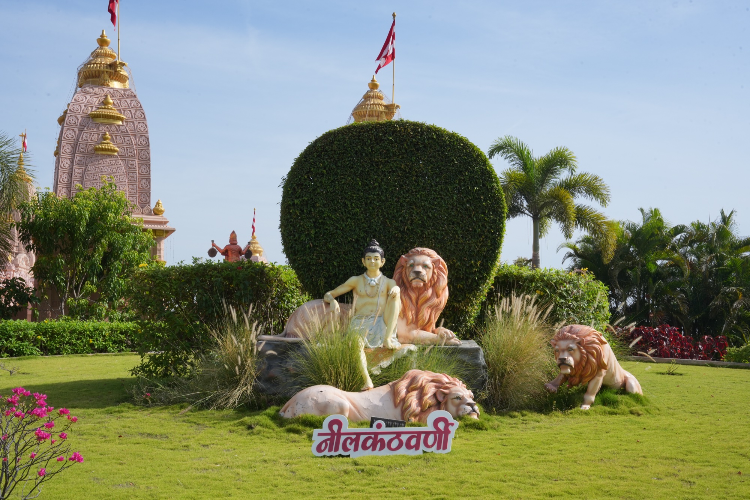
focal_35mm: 48
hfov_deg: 41.1
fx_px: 1000
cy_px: 250
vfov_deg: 28.1
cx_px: 375
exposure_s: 1/200
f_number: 20
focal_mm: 48
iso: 400
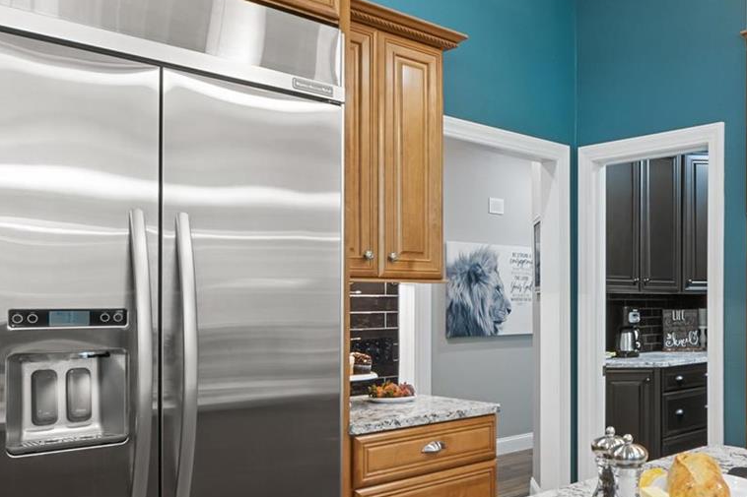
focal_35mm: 38
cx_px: 582
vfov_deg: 34.8
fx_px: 788
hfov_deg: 48.3
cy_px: 320
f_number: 10
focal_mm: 9
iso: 400
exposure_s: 1
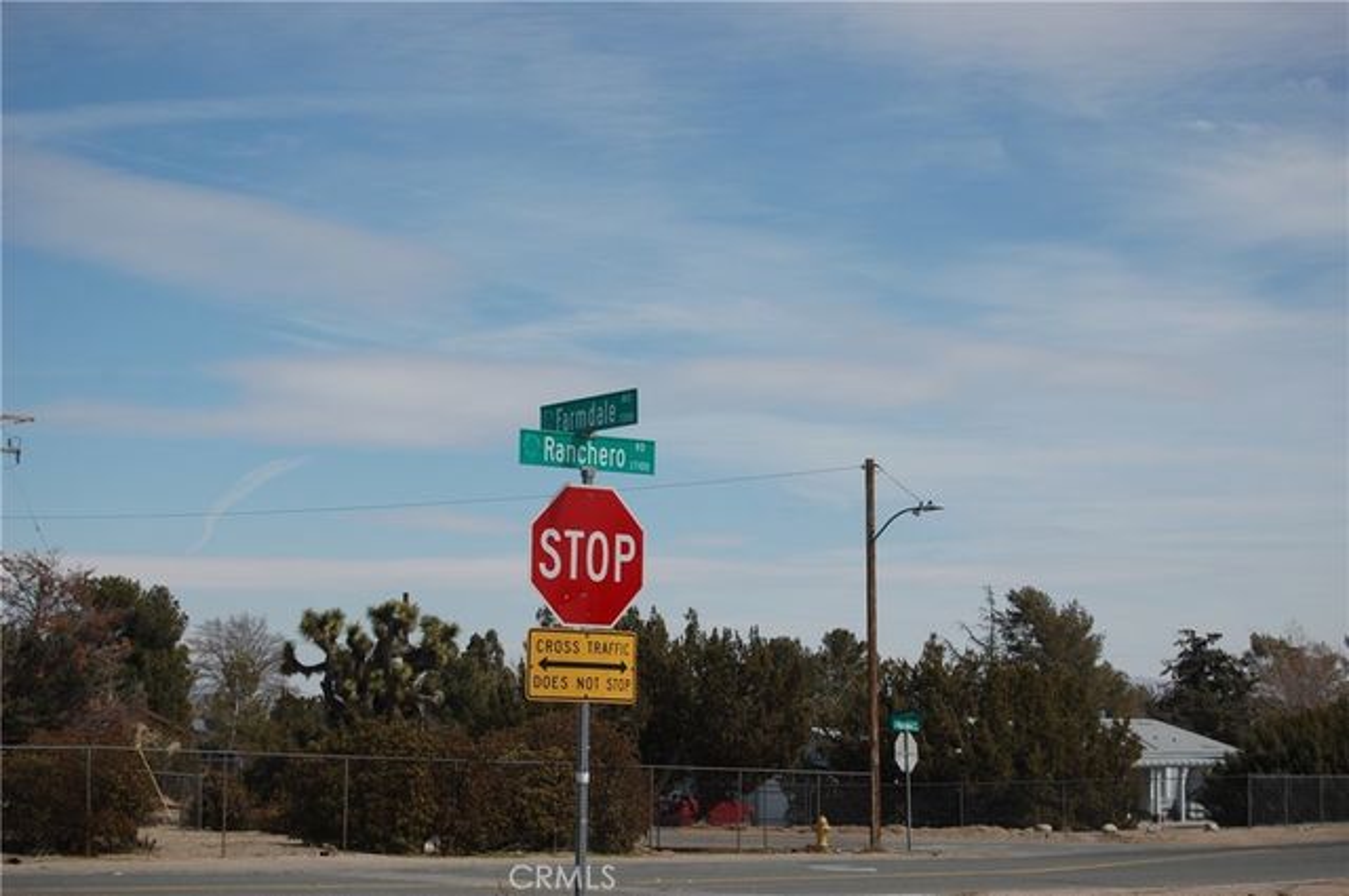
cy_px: 448
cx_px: 674
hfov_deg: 24.6
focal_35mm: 82
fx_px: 3088
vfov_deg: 16.5
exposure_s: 1/1250
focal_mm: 55
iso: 200
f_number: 5.6
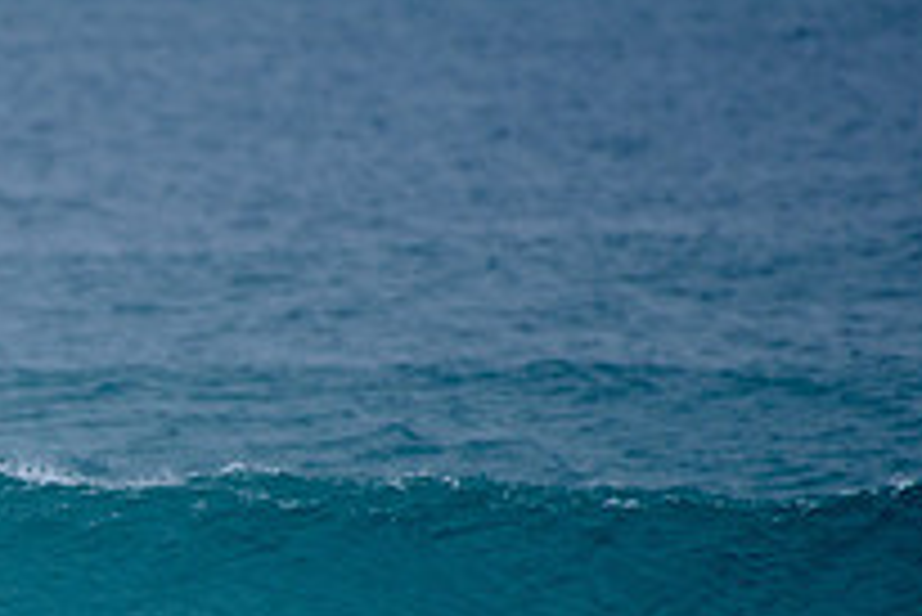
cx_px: -297
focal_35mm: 1437
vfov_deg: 1.0
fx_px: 36828
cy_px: 672
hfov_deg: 1.4
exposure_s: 1/800
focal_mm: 500
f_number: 5.6
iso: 125
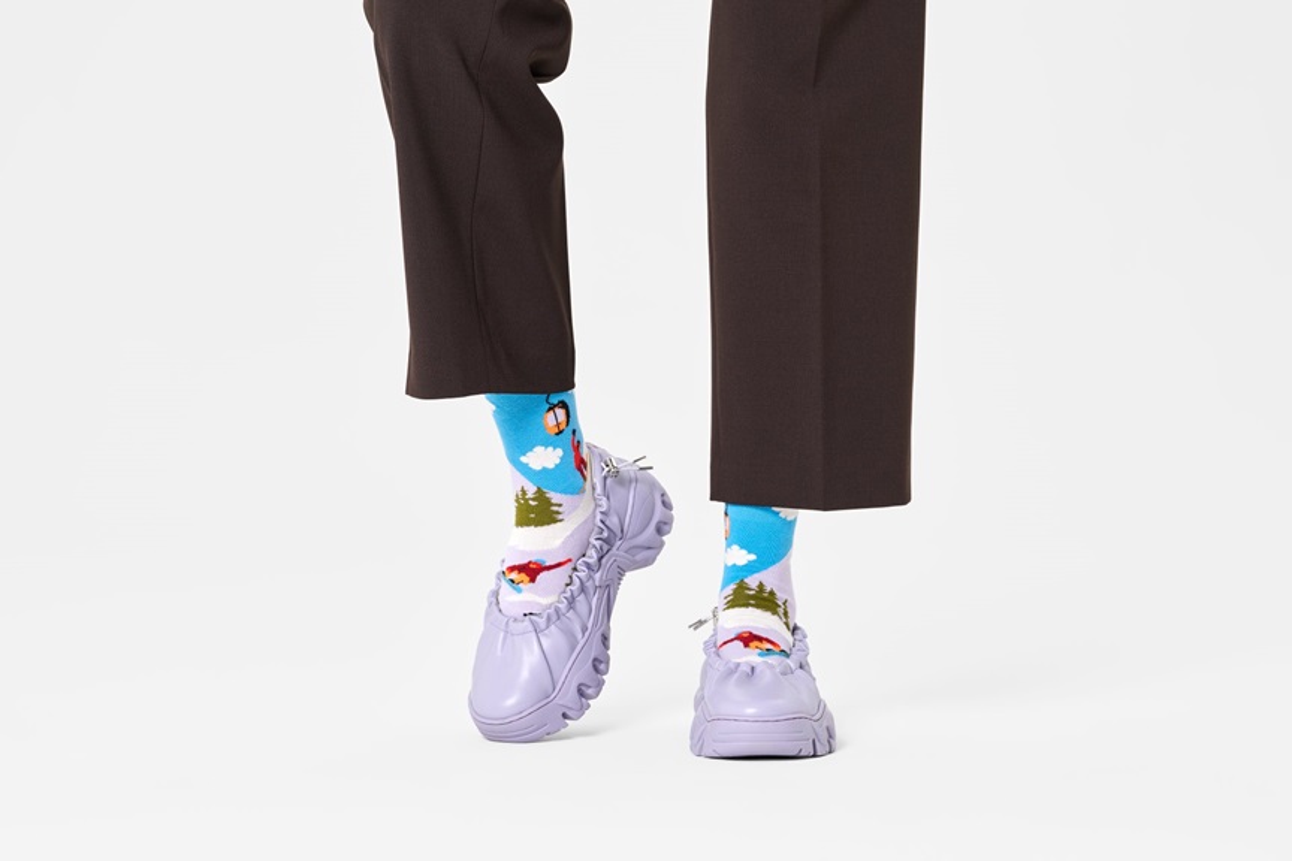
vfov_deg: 13.0
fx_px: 3768
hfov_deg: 19.5
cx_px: 646
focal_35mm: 105
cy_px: 430
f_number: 11
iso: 100
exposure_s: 1/125
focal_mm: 105
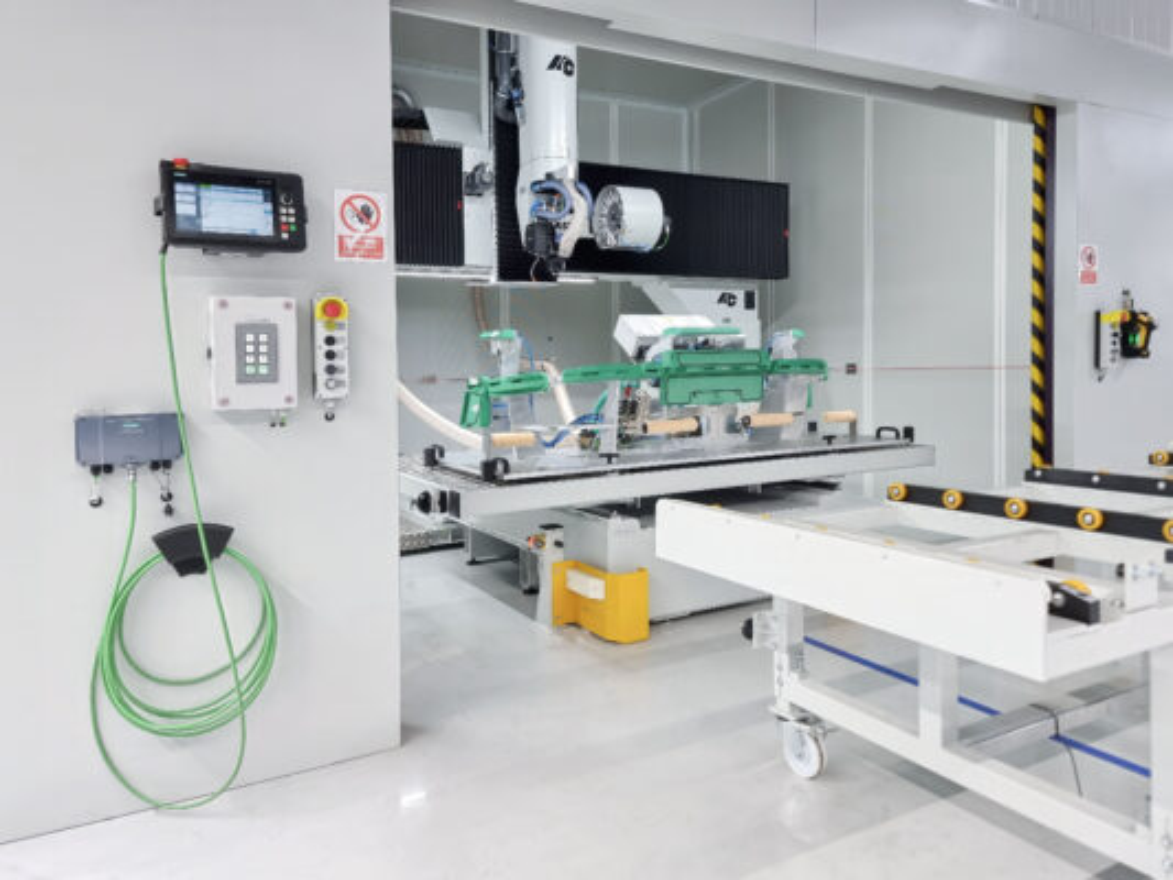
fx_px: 813
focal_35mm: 24
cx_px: 586
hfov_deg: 71.6
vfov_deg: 56.8
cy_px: 440
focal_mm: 6.7
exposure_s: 1/100
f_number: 1.8
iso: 160
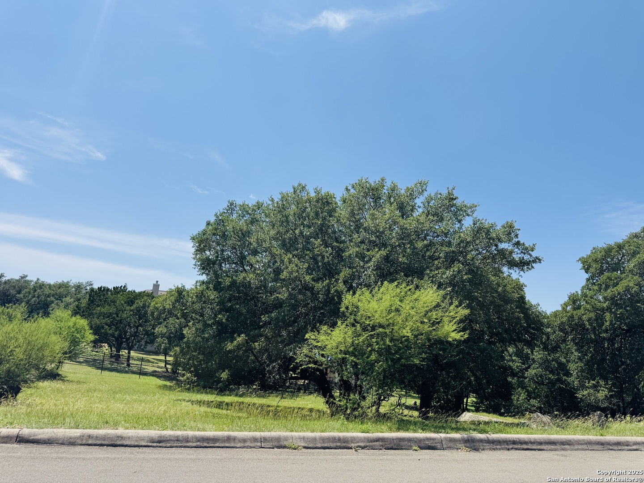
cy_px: 242
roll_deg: -2.6
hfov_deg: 71.6
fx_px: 446
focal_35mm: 24
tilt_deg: +12.7
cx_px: 322
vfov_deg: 56.8
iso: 80
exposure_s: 1/6410
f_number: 1.78
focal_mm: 6.76
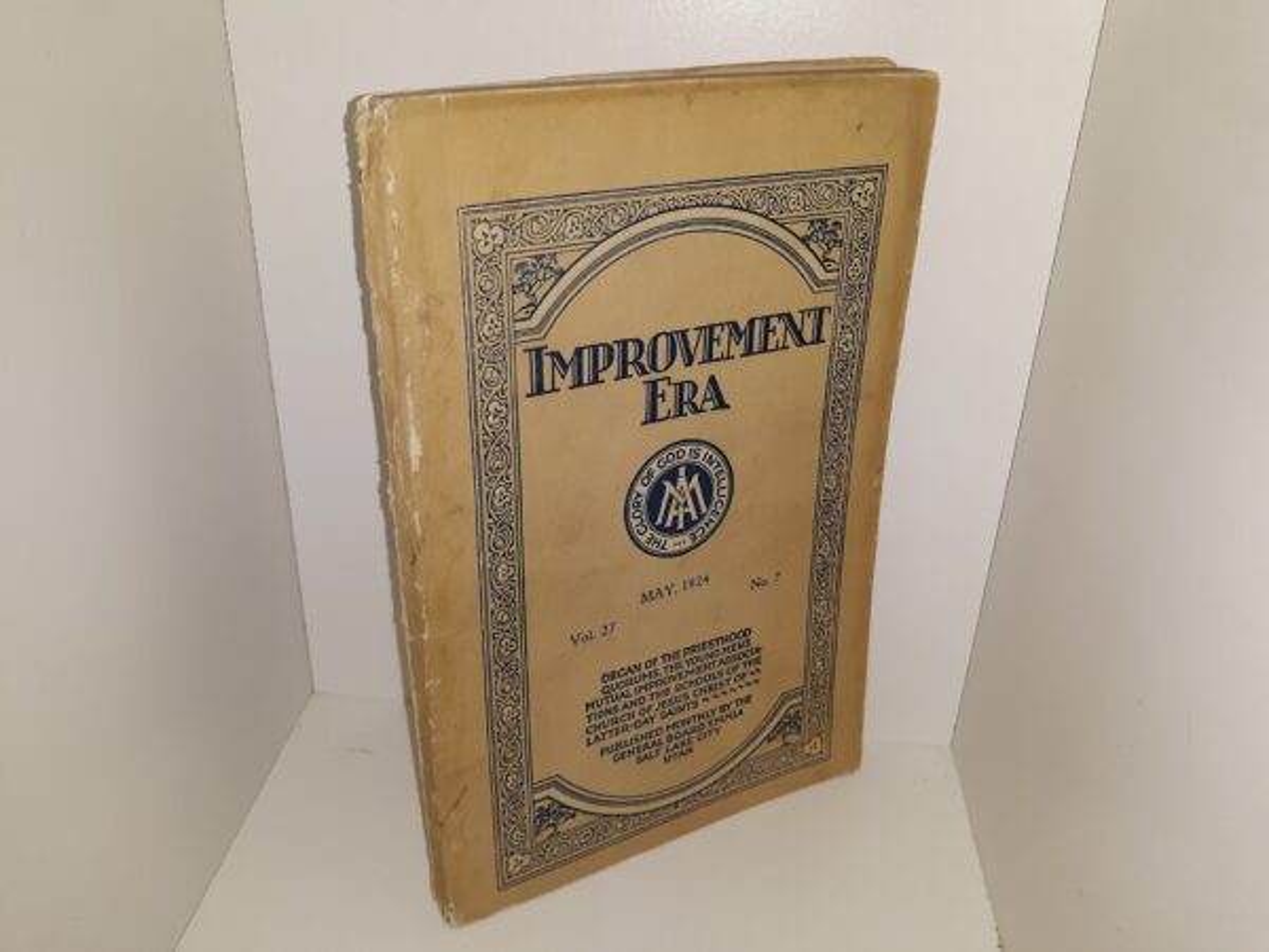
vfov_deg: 49.7
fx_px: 1026
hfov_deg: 63.4
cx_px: 634
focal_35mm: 28
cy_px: 476
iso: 40
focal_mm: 3.7
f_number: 1.7
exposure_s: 1/177
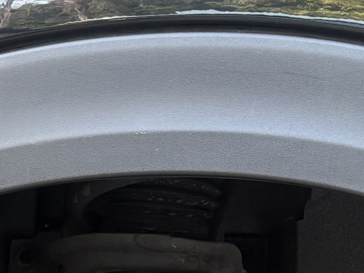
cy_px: 649
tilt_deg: -18.7
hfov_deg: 13.5
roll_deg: +1.0
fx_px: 1356
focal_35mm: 129
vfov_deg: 10.1
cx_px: -313
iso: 160
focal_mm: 6.76
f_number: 1.78
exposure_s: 1/121
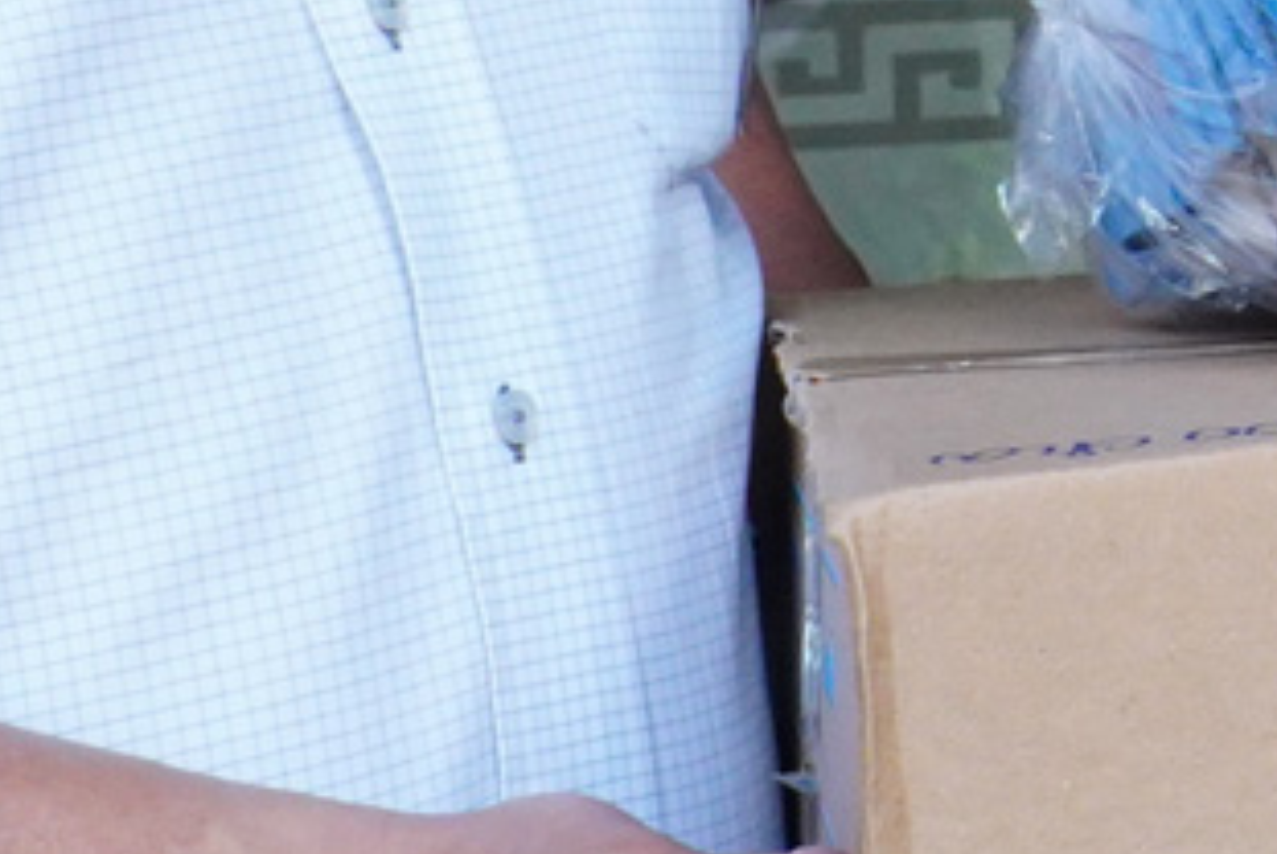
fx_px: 6505
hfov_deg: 10.6
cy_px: -649
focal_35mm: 183
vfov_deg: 7.3
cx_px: 2193
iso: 1600
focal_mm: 19
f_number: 6.3
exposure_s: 1/125
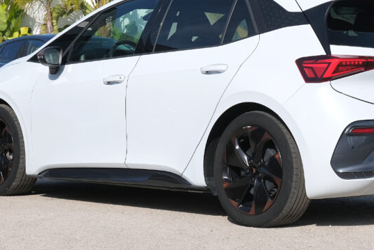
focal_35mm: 120
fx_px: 1247
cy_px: 83
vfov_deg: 11.4
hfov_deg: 17.0
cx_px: 241
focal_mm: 42
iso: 200
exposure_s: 1/500
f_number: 9
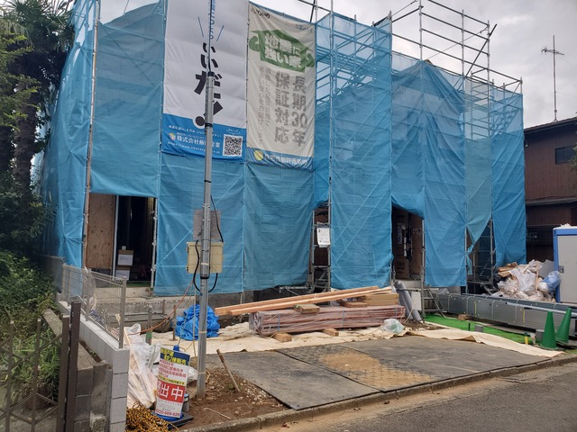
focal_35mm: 26
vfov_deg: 53.1
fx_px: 433
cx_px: 288
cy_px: 216
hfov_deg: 67.3
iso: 50
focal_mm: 4.3
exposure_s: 1/796
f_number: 2.4
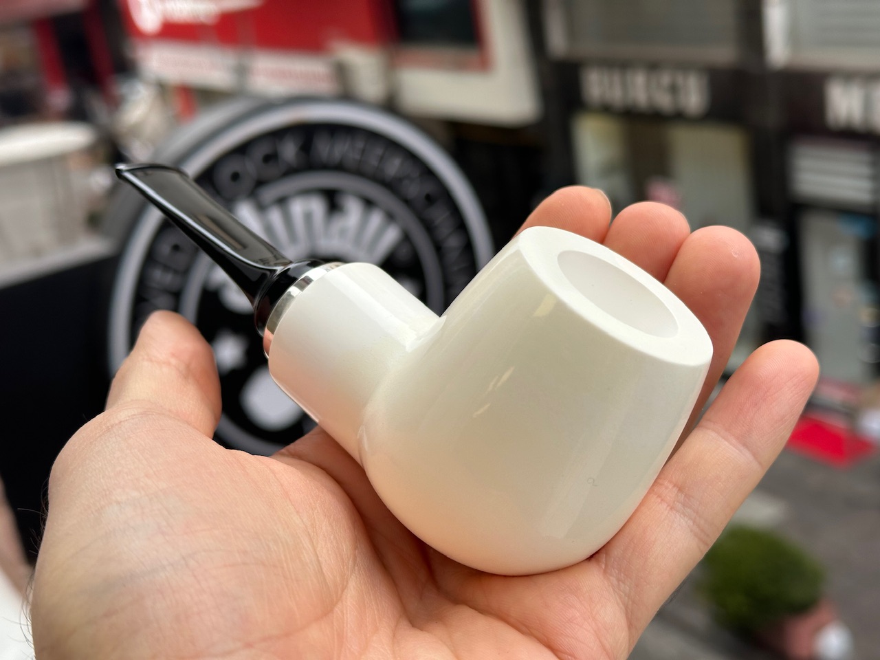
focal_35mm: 48
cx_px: 440
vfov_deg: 30.3
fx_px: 1220
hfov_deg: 39.7
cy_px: 330
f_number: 1.78
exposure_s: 1/407
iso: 64
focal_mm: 6.86
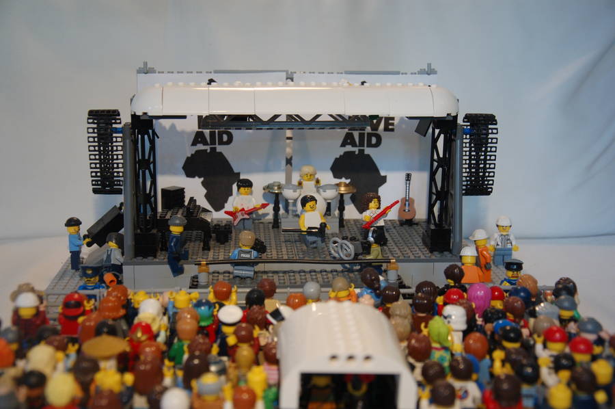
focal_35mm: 57
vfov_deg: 23.7
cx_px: 308
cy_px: 204
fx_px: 973
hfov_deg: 35.1
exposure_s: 1/50
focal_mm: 38
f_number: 4.5
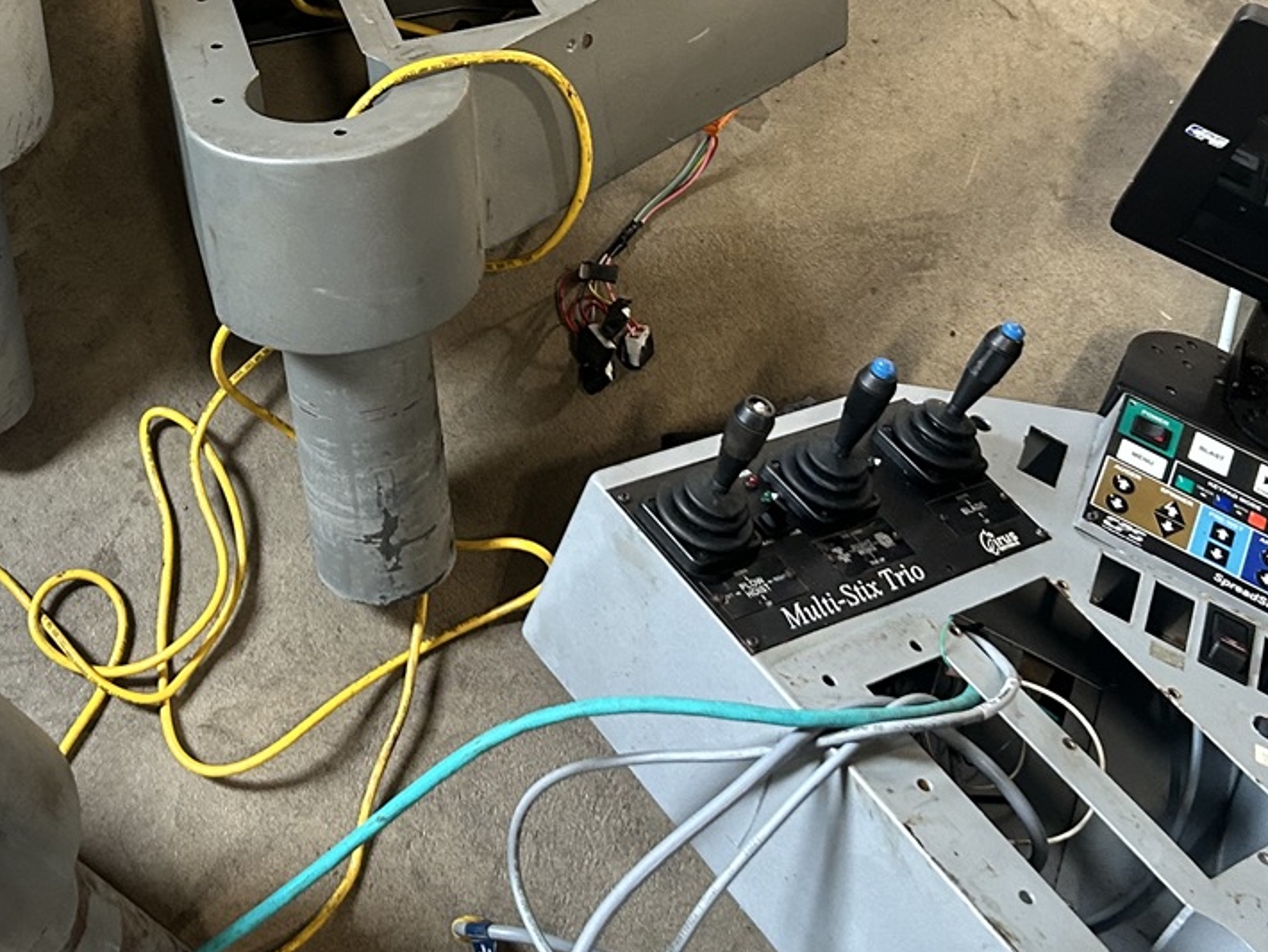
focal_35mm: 59
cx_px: 366
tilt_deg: -64.1
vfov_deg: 24.5
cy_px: 203
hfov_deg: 32.3
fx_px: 2162
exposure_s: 1/60
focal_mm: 5.7
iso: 250
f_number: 1.5
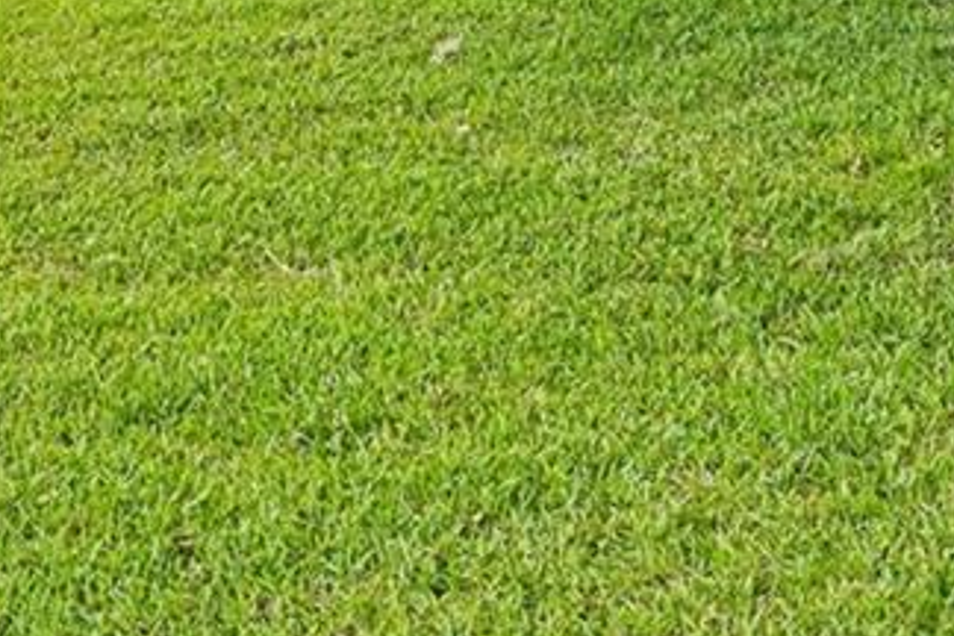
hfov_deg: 24.2
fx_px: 2226
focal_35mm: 84
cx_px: 383
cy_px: -518
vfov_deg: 14.3
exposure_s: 1/13
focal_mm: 17
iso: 160
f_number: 20
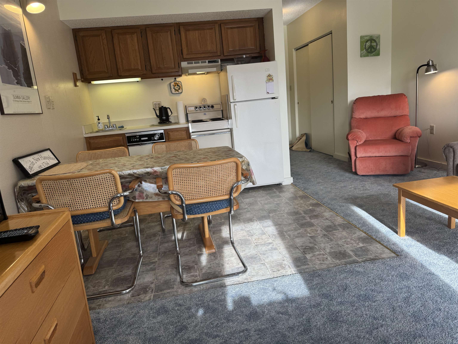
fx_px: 318
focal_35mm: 24
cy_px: 172
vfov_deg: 56.8
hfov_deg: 71.6
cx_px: 229
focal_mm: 6.76
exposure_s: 1/199
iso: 64
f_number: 1.78
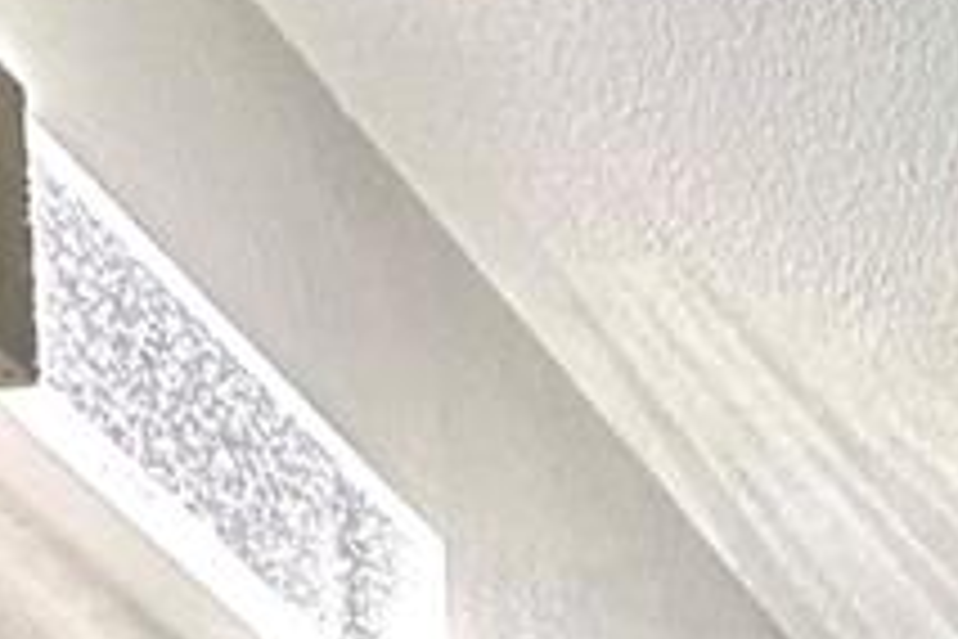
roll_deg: -2.5
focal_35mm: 82
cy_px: 2632
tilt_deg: -8.7
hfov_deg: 19.4
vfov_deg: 7.9
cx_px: 1660
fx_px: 2182
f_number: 2.2
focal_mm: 2.22
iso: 250
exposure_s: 1/120
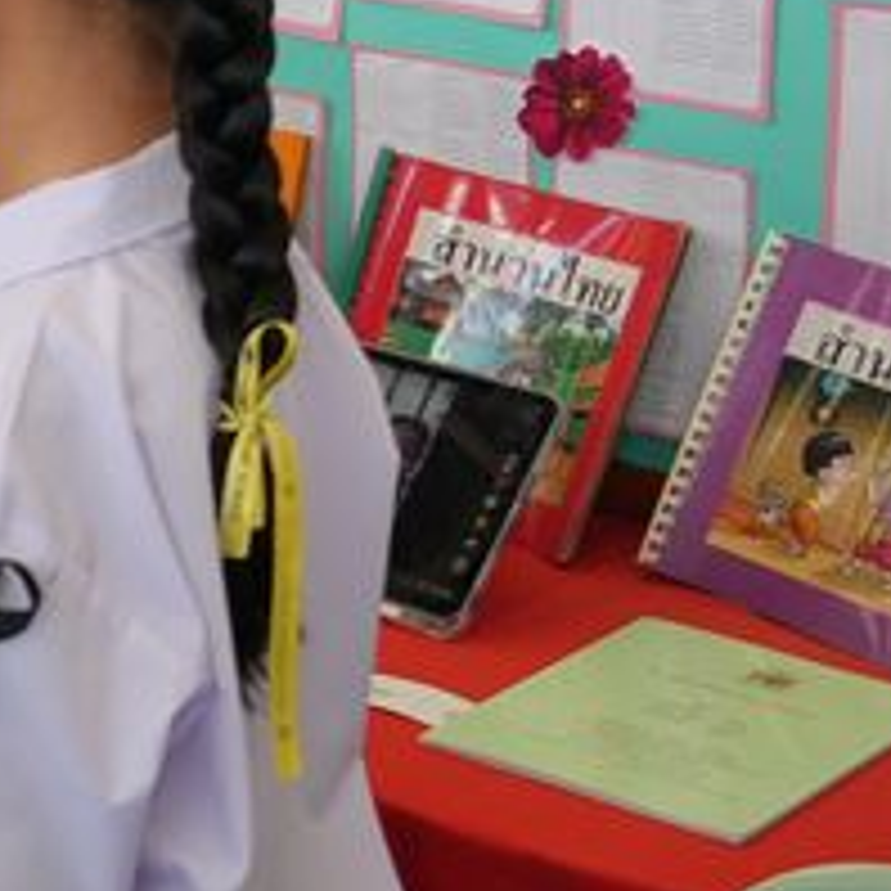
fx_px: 3378
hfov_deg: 13.0
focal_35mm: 116
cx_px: -891
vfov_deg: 14.8
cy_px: -7
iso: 200
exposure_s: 1/160
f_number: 4
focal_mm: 18
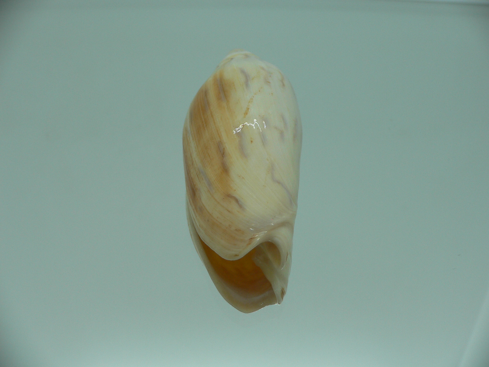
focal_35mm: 35
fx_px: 494
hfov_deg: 52.6
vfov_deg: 40.7
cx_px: 244
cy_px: 184
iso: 80
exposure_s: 1/80
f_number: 2.8
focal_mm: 4.6
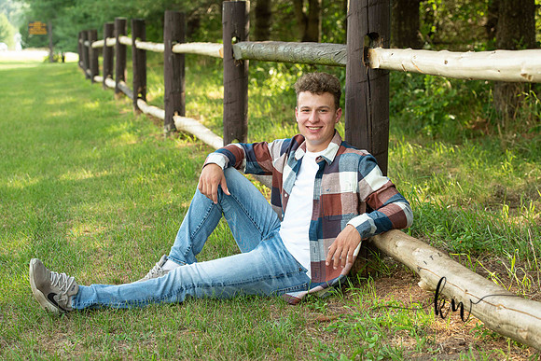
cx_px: 270
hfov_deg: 28.8
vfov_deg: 19.5
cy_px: 180
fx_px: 1052
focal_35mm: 70
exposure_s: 1/200
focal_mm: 70
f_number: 5
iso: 400
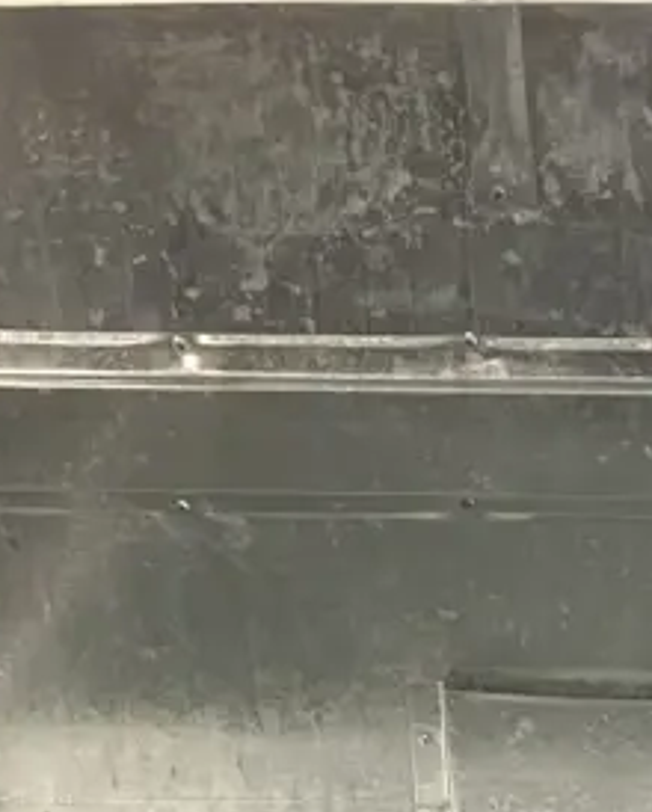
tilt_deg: -49.6
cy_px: 1019
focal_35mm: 102
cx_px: 667
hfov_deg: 14.9
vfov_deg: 17.7
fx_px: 2455
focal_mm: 3.99
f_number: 1.8
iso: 200
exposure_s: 1/50
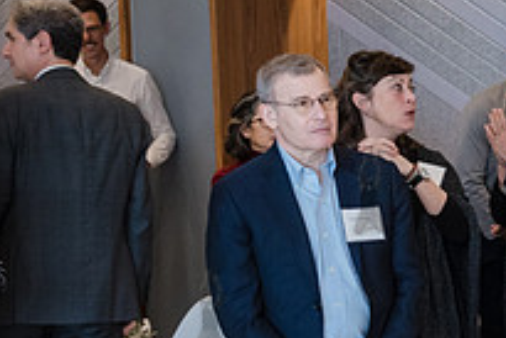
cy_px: 311
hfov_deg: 15.7
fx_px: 1716
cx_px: 718
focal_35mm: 122
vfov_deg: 11.2
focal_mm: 40
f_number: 5
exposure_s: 1/200
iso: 2000
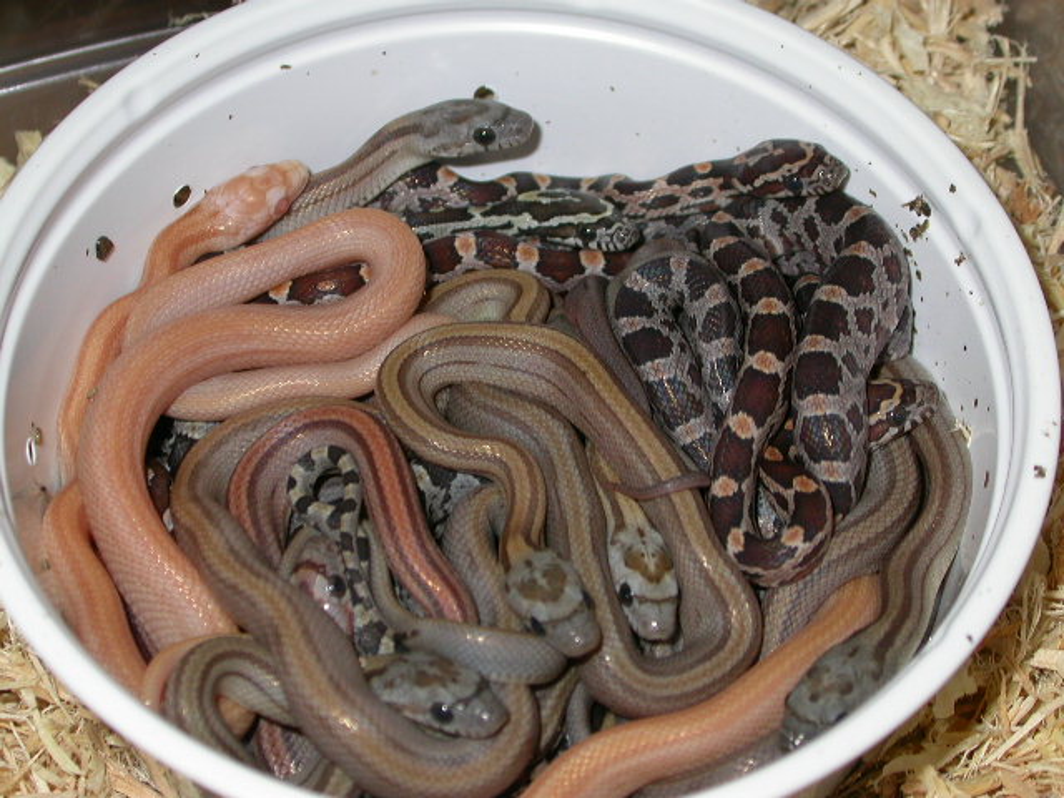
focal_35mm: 80
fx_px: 2459
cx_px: 532
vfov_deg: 18.4
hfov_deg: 24.4
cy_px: 399
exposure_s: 1/60.3
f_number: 3.5
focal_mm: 16.7
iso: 100
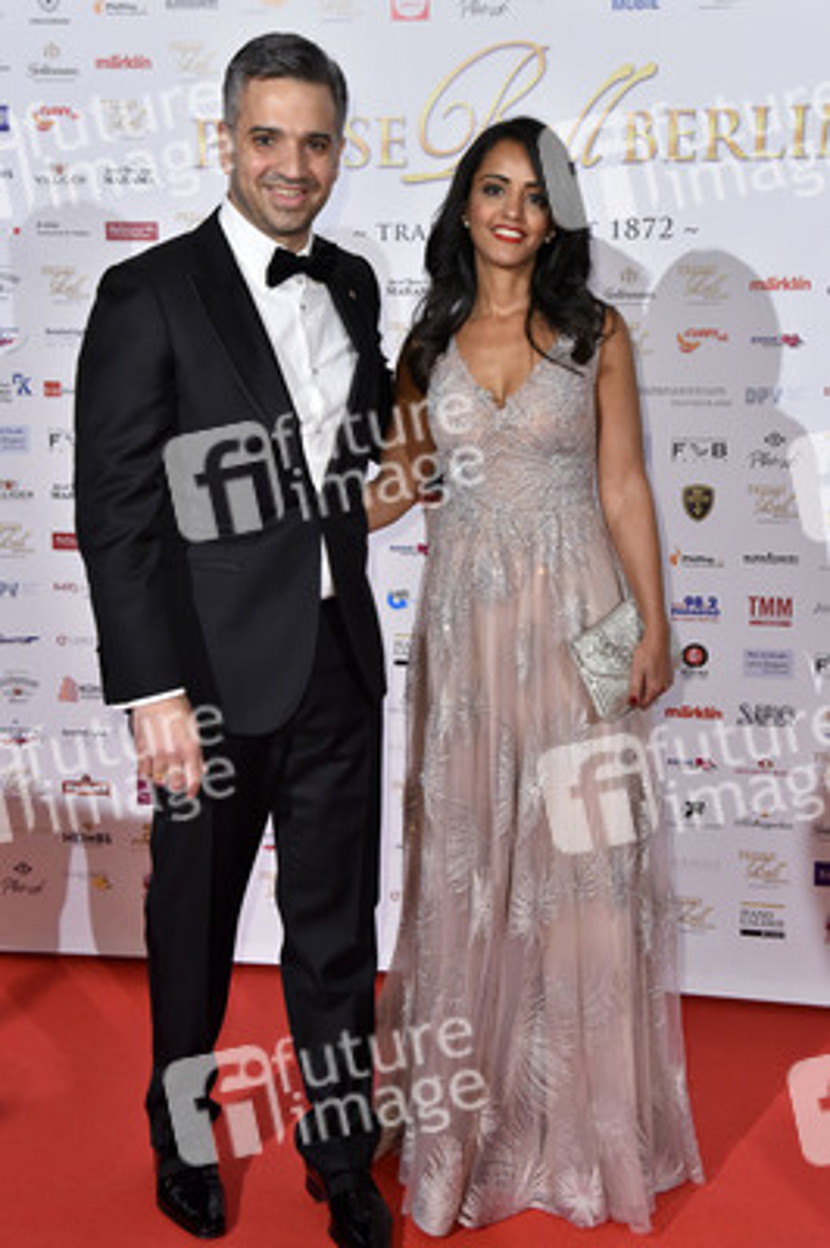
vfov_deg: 41.1
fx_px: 1663
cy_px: 624
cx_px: 415
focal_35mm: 48
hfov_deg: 28.0
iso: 2500
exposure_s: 1/125
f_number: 5.6
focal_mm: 48
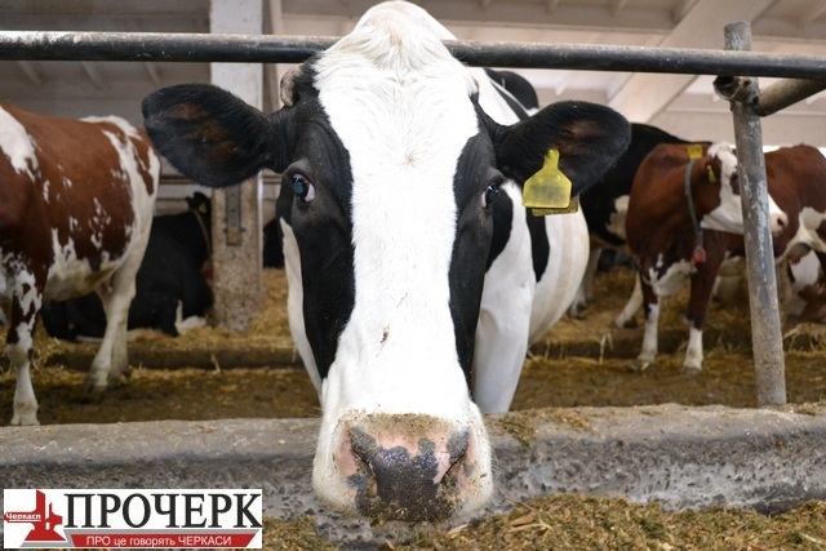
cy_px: 276
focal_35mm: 30
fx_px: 688
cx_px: 413
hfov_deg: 61.9
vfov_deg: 43.6
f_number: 3.8
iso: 1800
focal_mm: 20
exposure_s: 1/60
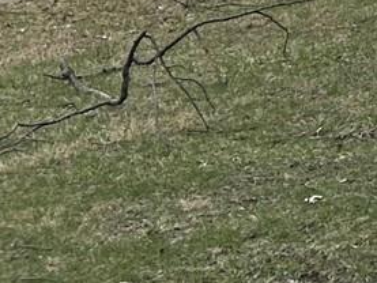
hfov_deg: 7.8
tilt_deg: +7.1
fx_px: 2092
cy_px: -610
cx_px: 1383
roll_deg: +0.7
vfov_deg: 6.9
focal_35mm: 192
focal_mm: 5.7
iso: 50
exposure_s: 1/965
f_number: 1.5
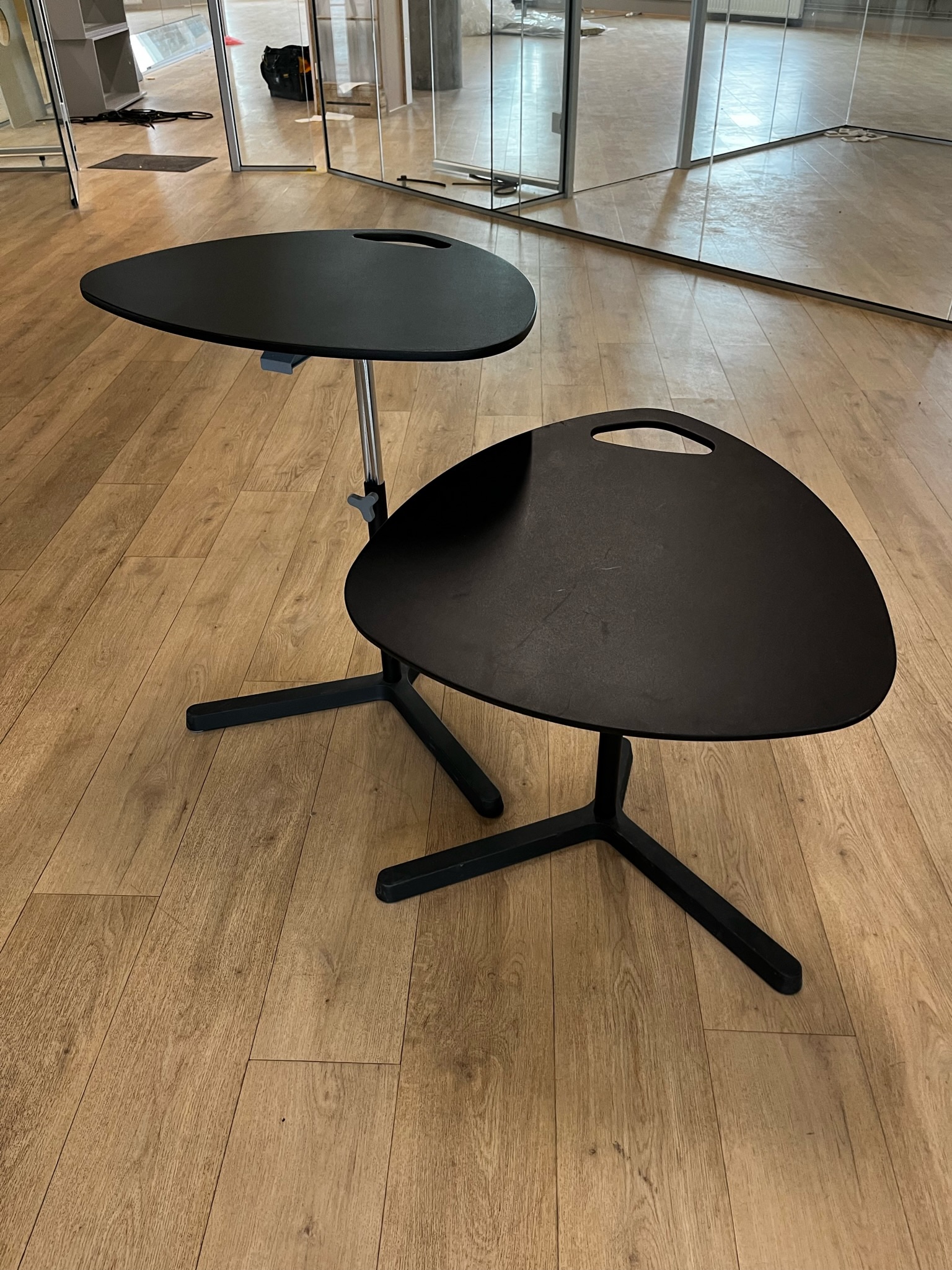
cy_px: 635
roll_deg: +2.4
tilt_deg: -35.6
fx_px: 954
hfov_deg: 53.0
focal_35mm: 26
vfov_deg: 67.3
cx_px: 476
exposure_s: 1/49
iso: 160
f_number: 1.6
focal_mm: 5.1
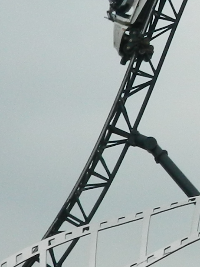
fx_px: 1678
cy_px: 37
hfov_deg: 6.6
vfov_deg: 9.0
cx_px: 432
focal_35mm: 218
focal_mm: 5.6
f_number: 3.2
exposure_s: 1/400
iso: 80
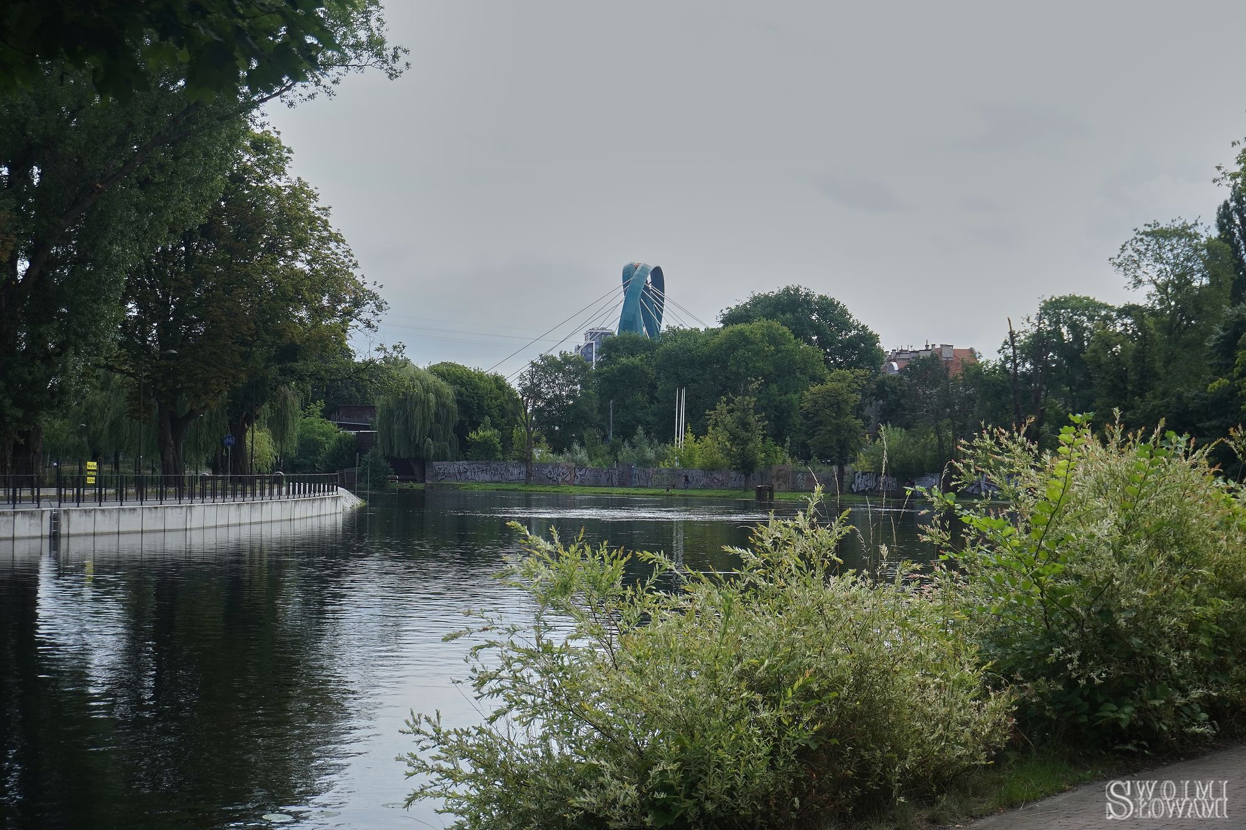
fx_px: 2076
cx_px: 623
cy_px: 415
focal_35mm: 60
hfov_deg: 33.4
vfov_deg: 22.6
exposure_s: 1/1250
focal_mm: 40
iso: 500
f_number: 5.6
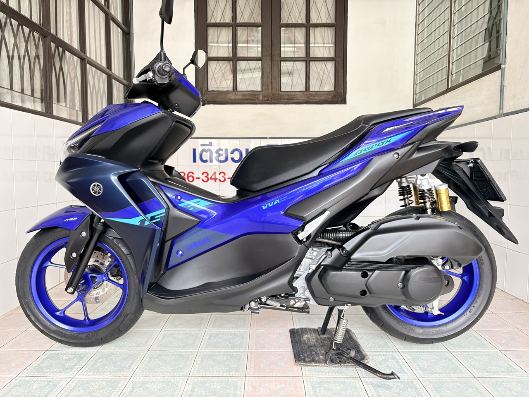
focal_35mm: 26
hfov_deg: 67.3
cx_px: 264
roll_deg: +0.6
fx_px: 397
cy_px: 198
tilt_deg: -4.4
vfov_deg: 53.1
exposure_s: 1/60
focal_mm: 5.96
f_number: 1.6
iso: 250
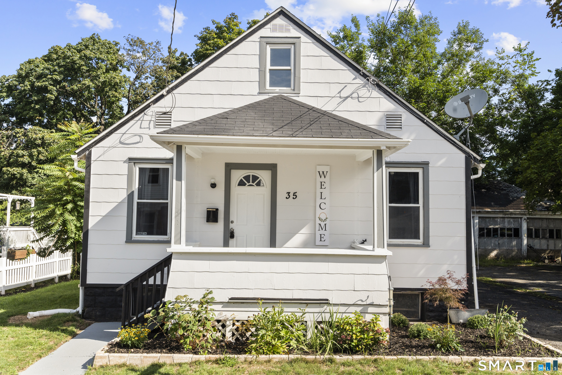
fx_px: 546
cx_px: 281
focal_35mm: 35
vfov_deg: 37.9
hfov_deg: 54.4
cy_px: 188
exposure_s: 1/80
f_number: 9
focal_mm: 35
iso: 250
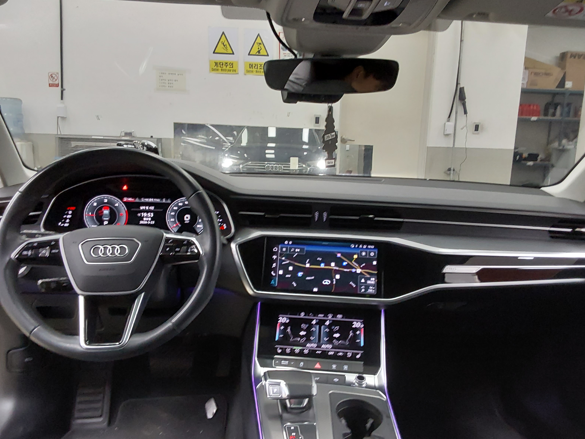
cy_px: 220
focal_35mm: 29
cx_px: 299
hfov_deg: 61.6
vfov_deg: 48.2
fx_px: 490
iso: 320
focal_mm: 2.91
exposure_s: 1/40
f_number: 1.9
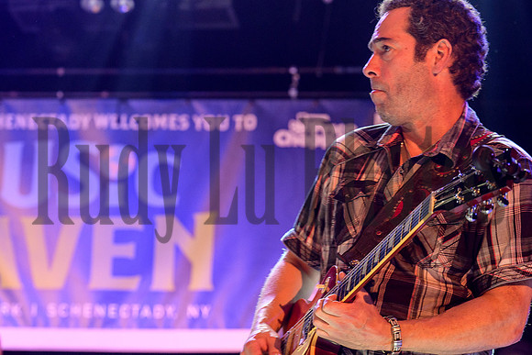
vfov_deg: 11.4
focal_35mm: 120
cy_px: 177
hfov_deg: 17.0
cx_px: 260
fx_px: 1781
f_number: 4
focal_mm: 79
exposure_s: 1/125
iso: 900
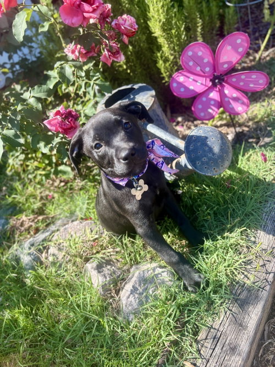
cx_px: 138
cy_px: 184
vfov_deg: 67.3
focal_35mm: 26
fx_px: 275
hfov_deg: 53.1
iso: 50
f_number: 1.6
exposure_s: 1/792
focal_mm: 5.96
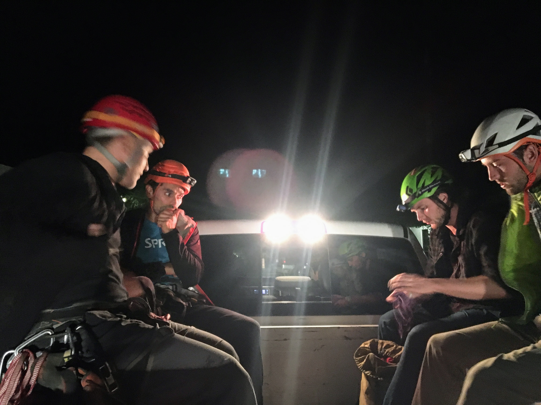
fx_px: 453
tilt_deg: +5.3
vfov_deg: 48.2
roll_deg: +0.1
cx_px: 270
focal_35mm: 29
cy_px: 202
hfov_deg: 61.7
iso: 500
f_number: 2.2
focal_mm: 4.15
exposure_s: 1/15
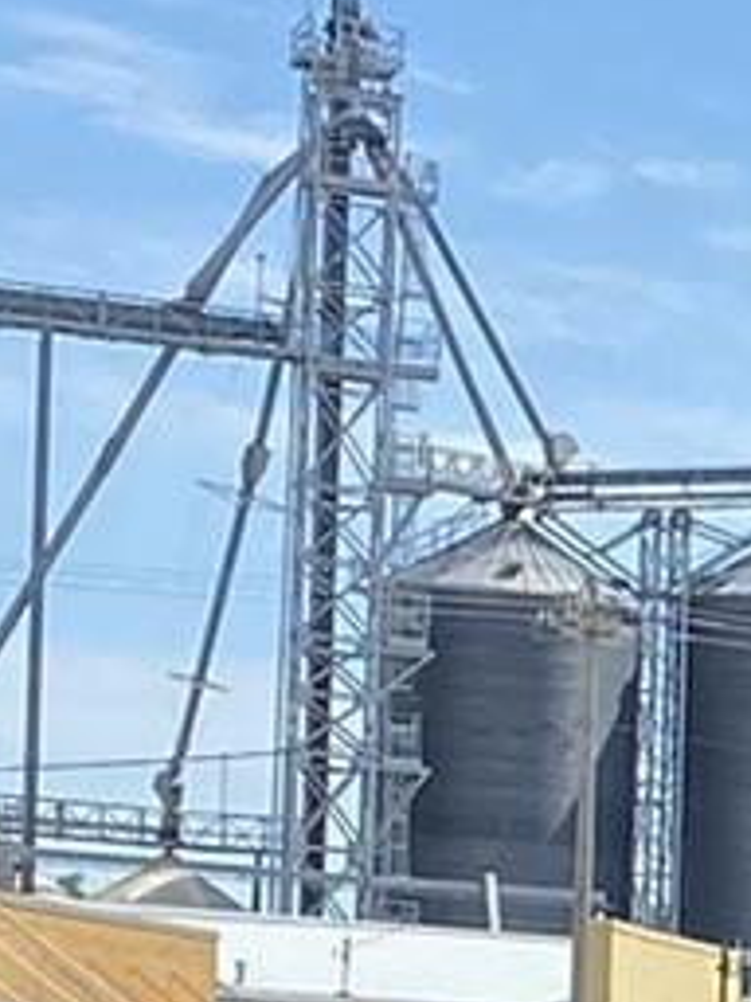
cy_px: 1785
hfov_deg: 6.0
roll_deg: -4.2
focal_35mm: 208
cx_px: 2957
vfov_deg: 9.1
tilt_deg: -1.6
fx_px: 6017
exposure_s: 1/1543
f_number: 1.8
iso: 32
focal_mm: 4.25
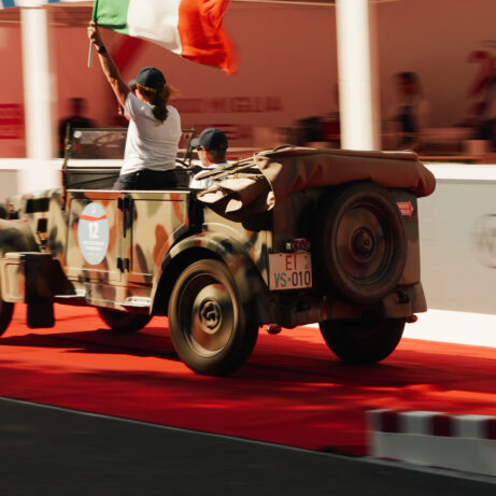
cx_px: 201
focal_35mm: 111
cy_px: 96
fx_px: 1799
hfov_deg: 15.7
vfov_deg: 15.6
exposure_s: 1/40
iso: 100
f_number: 11
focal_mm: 43
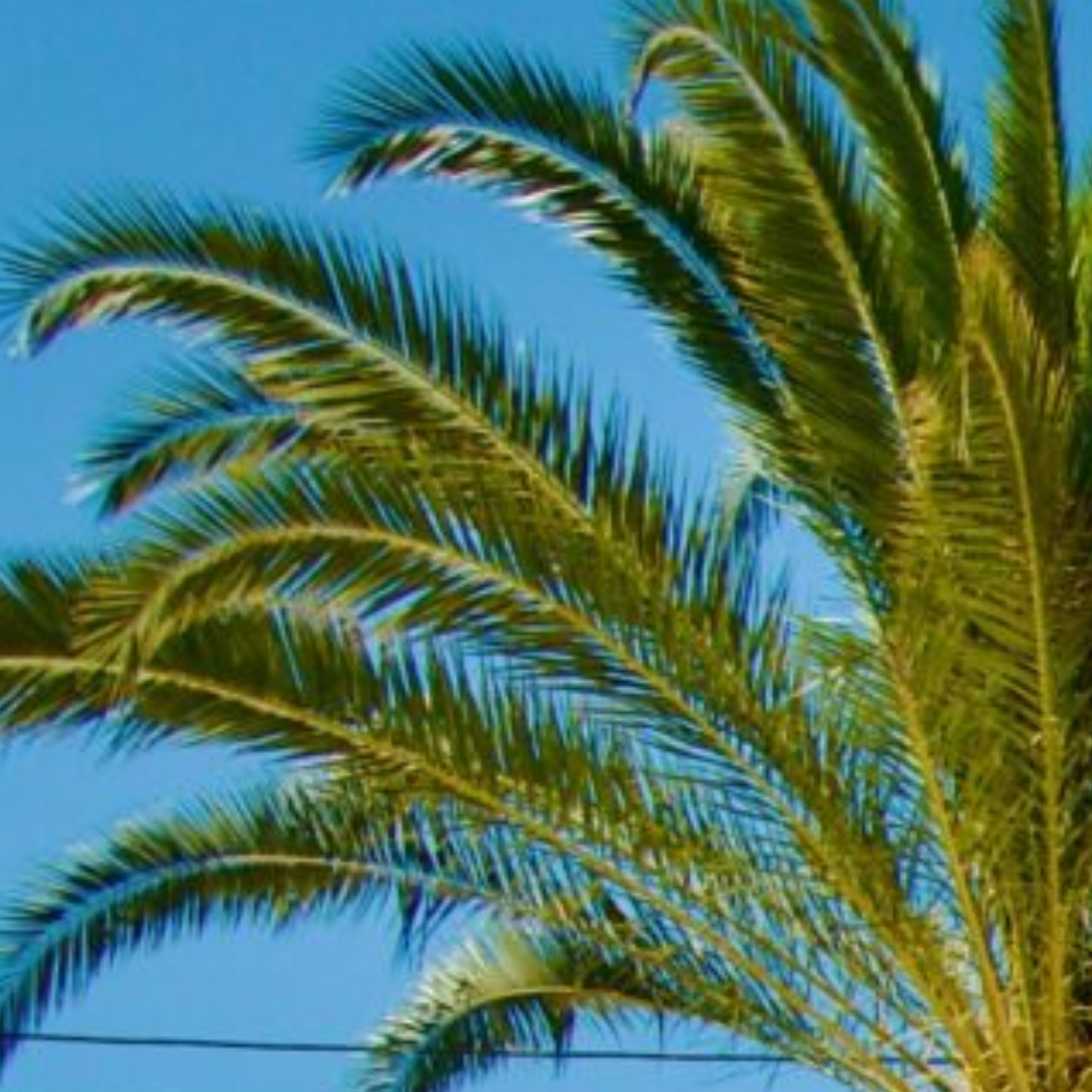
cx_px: 2847
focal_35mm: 164
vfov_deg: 10.0
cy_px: 2062
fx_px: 5853
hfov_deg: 9.2
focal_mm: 8.8
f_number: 5.6
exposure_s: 1/125
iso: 125
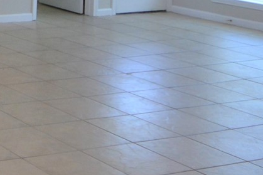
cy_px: -78
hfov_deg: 17.8
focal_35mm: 86
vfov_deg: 14.9
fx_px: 625
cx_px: -240
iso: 400
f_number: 5.6
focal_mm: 11
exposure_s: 1/60
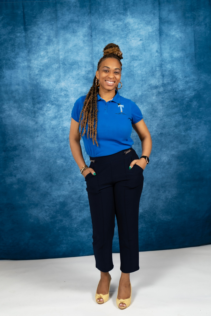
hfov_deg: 31.9
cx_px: 106
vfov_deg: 46.4
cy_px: 158
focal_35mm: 42
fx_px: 369
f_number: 5.6
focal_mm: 42
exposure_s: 1/200
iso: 160
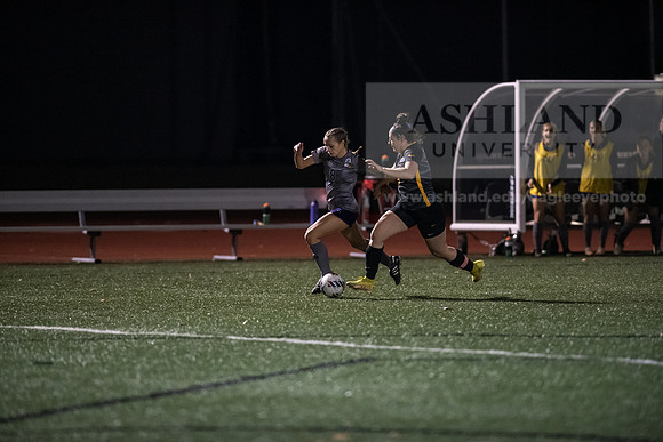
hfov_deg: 6.9
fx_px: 5526
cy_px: 221
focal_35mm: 300
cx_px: 332
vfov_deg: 4.6
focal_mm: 300
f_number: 2.8
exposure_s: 1/1000
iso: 8000
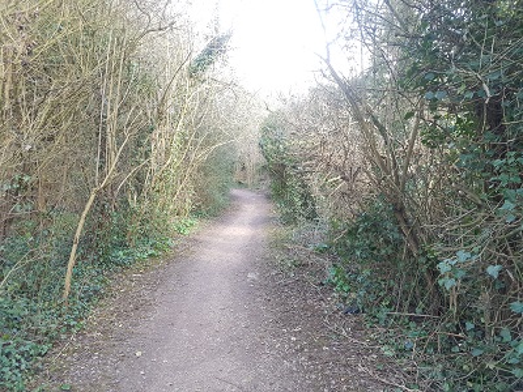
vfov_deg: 53.1
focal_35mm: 26
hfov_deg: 67.3
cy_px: 196
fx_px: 393
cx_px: 262
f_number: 1.7
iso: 100
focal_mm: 4.2
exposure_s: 1/100
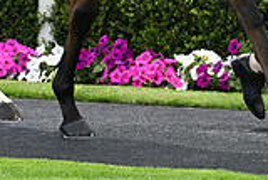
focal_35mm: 369
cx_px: 121
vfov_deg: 3.7
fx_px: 2749
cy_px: -144
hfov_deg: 5.6
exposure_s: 1/800
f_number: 5.6
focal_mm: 102
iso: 400
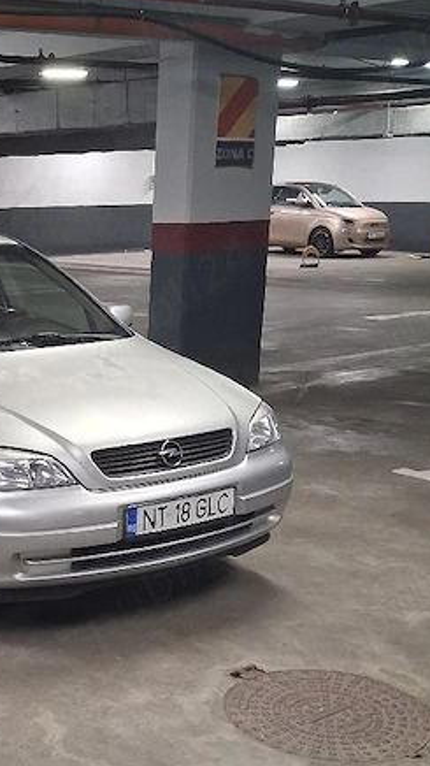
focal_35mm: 54
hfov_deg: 21.4
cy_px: 601
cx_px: -5
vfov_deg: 37.3
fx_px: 1095
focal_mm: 4
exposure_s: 1/50
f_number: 1.8
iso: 500
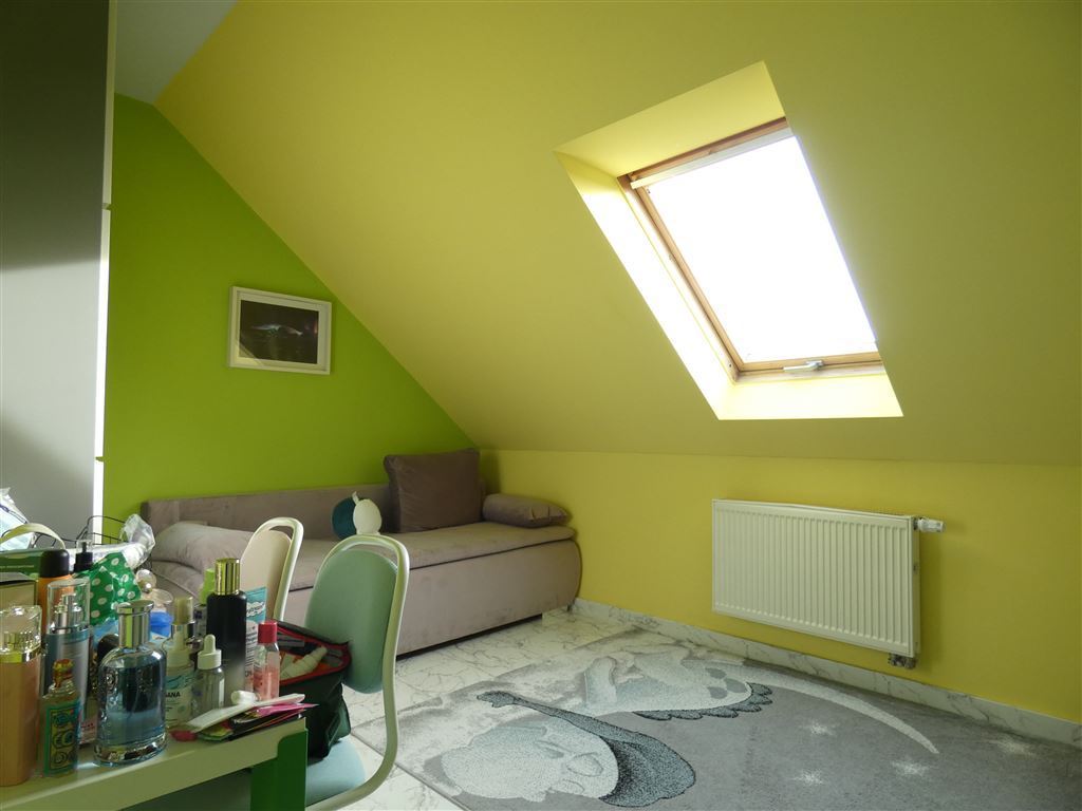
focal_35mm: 20
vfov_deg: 66.0
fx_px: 625
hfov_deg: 81.7
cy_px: 406
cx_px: 541
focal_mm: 3.6
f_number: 2.8
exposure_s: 1/60
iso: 160
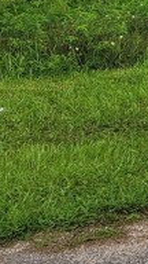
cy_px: -60
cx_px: 540
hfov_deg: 6.7
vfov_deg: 13.8
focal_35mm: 151
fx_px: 1053
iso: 40
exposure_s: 1/496
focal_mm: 5.4
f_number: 1.8
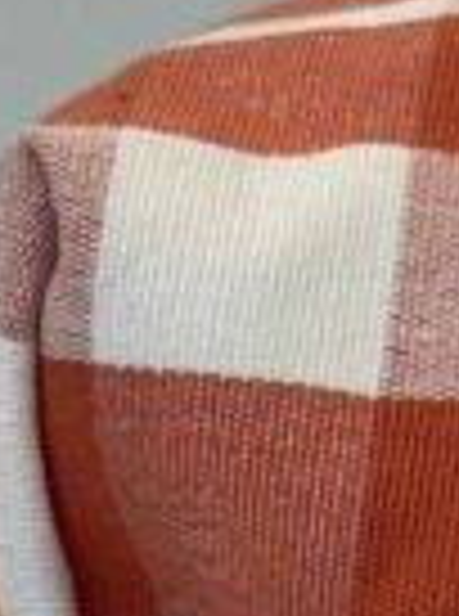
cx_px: 846
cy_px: 652
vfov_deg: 5.5
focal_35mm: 360
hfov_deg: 4.1
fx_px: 6395
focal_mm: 6.76
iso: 64
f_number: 1.78
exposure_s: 1/100
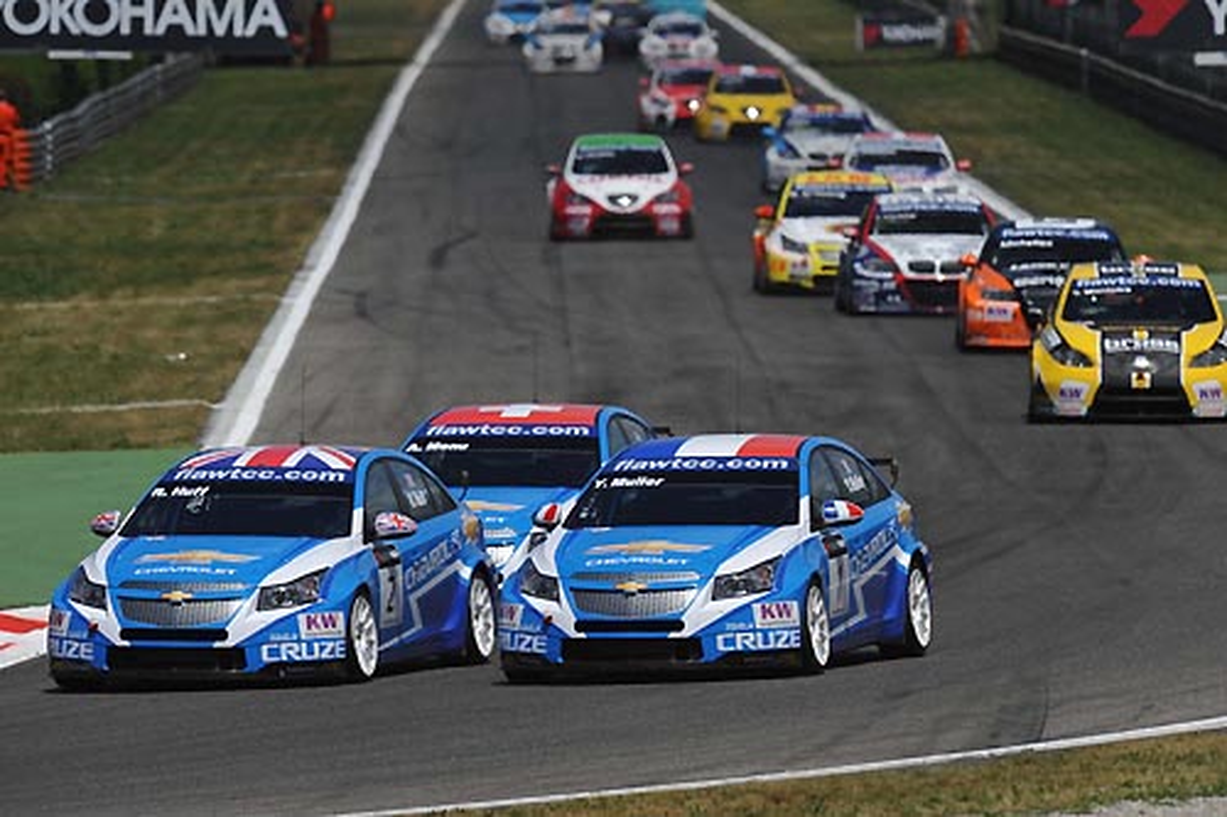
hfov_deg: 3.4
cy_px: 408
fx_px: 20442
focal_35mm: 600
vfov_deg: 2.3
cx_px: 614
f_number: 9
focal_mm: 600
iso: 200
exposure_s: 1/1000
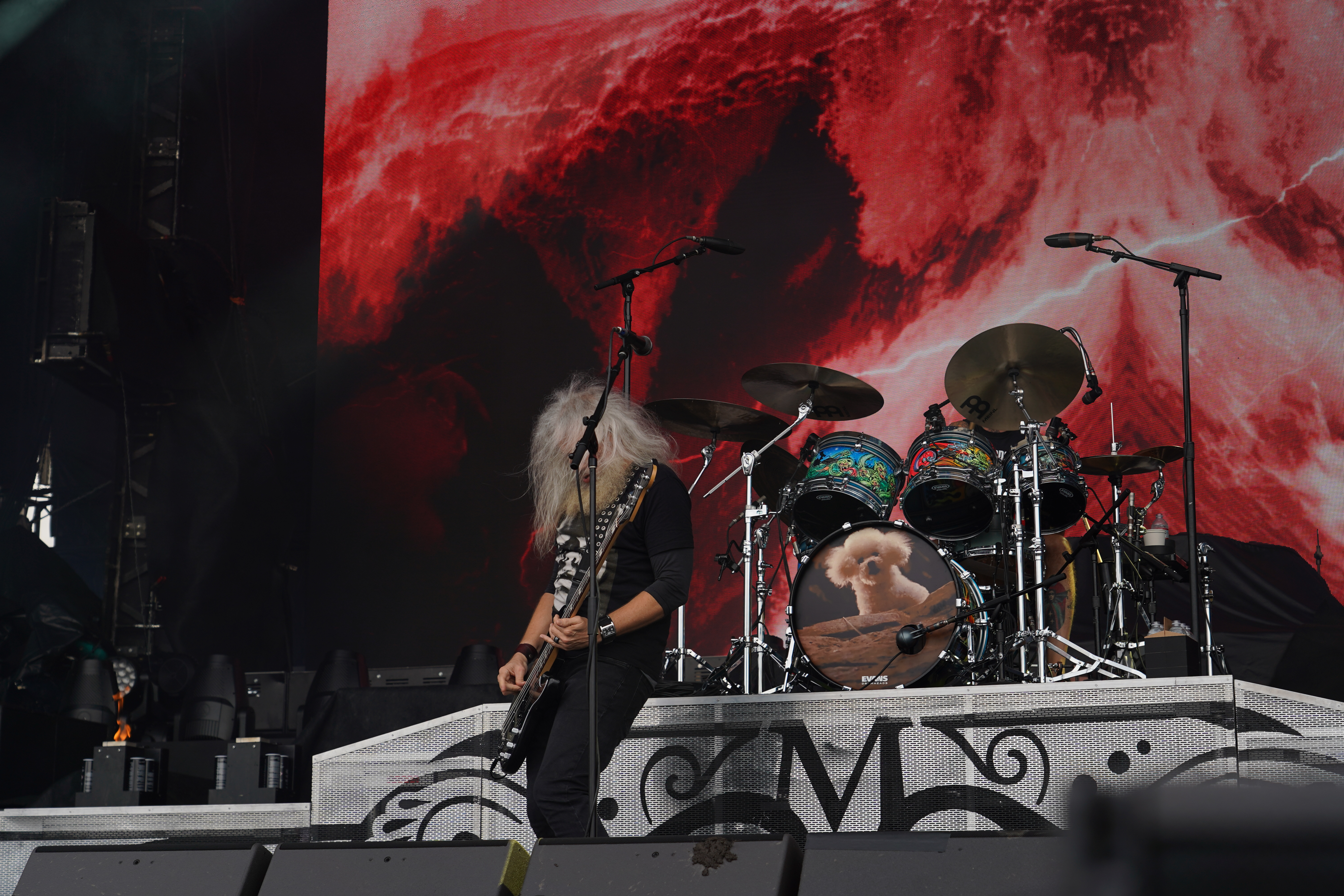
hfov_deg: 31.0
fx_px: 2426
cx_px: 672
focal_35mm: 65
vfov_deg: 20.9
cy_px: 448
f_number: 5.6
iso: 100
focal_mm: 65
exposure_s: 1/160
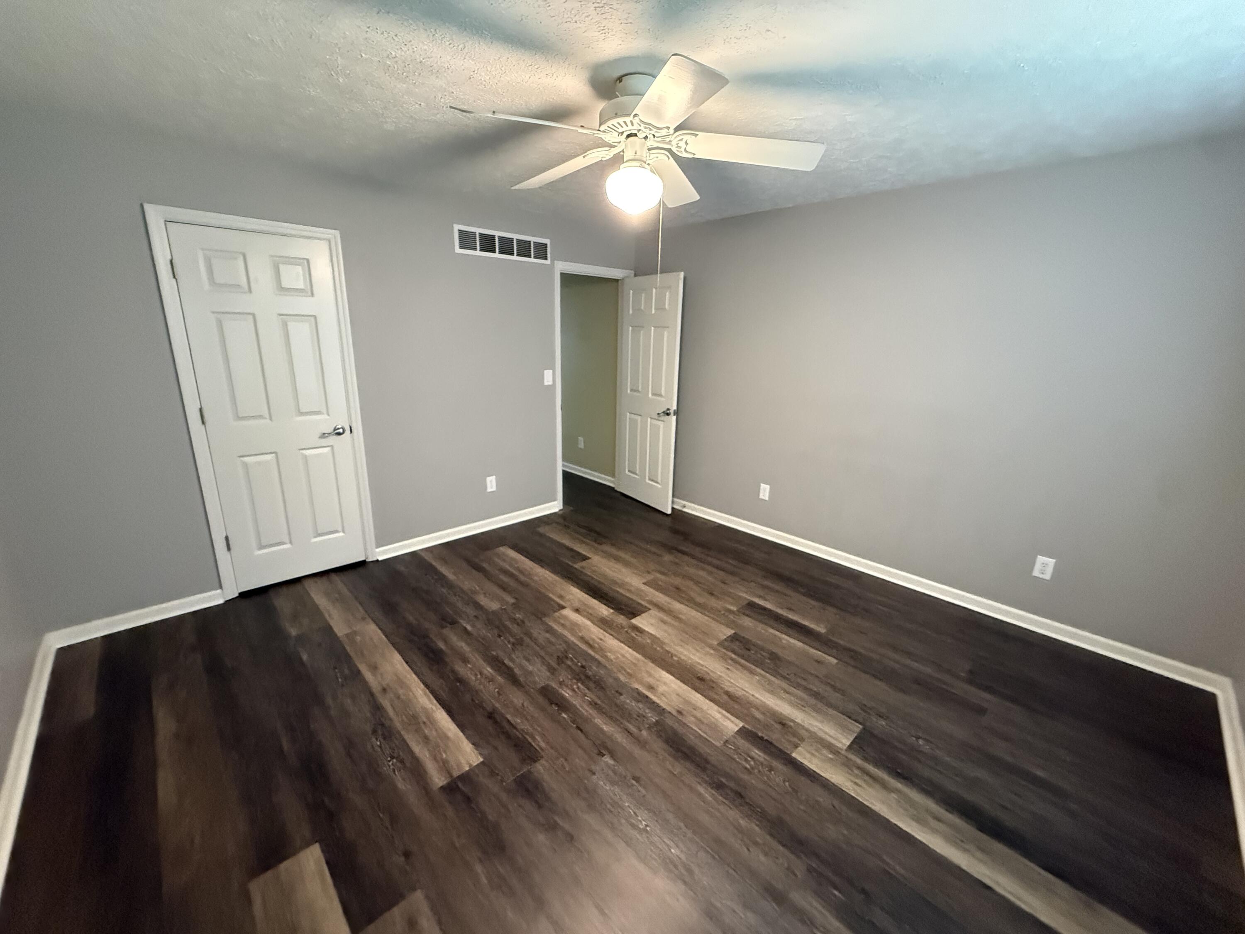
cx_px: 622
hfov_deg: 102.1
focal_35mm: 14
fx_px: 504
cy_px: 467
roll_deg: -2.8
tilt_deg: -14.0
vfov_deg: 85.7
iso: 1000
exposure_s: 1/60
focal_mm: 2.22
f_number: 2.2
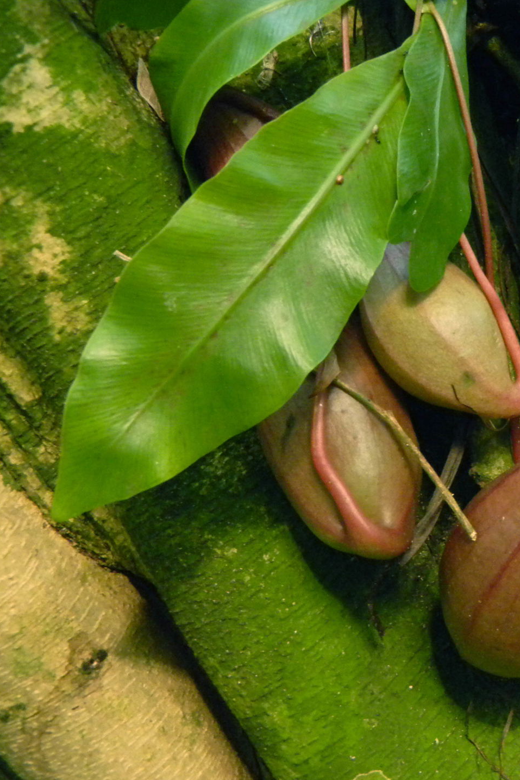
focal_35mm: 64
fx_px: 1386
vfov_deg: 31.4
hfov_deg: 20.6
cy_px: 390
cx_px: 516
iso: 400
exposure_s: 1/24.4
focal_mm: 8.3
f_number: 4.1
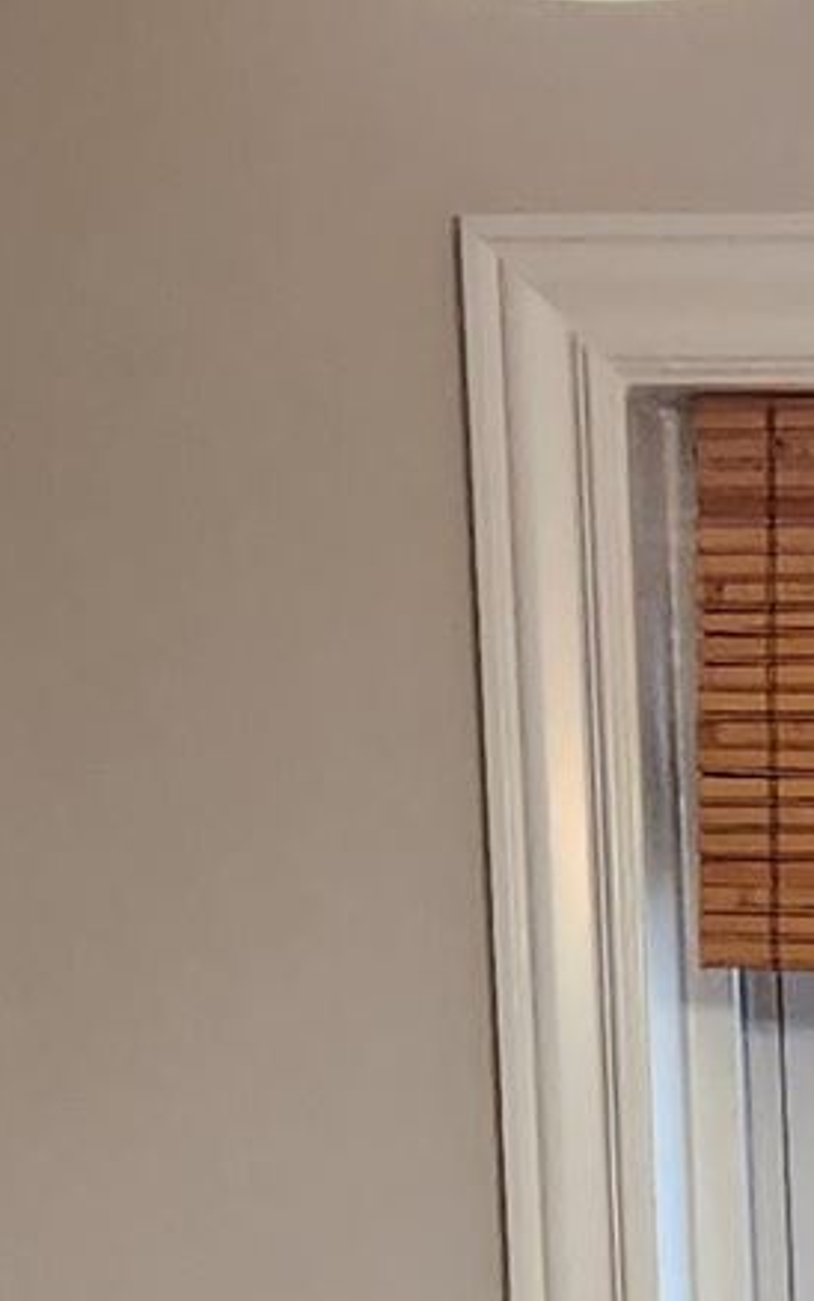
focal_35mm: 171
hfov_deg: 7.3
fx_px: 6066
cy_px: 2706
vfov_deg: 11.0
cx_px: 1750
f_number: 1.8
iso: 160
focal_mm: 5.4
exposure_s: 1/120
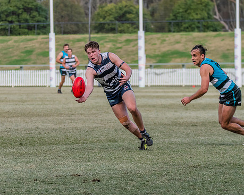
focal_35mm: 278
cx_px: 110
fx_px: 2007
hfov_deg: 7.0
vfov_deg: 5.6
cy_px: 79
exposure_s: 1/2000
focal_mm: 150
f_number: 5
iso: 1250
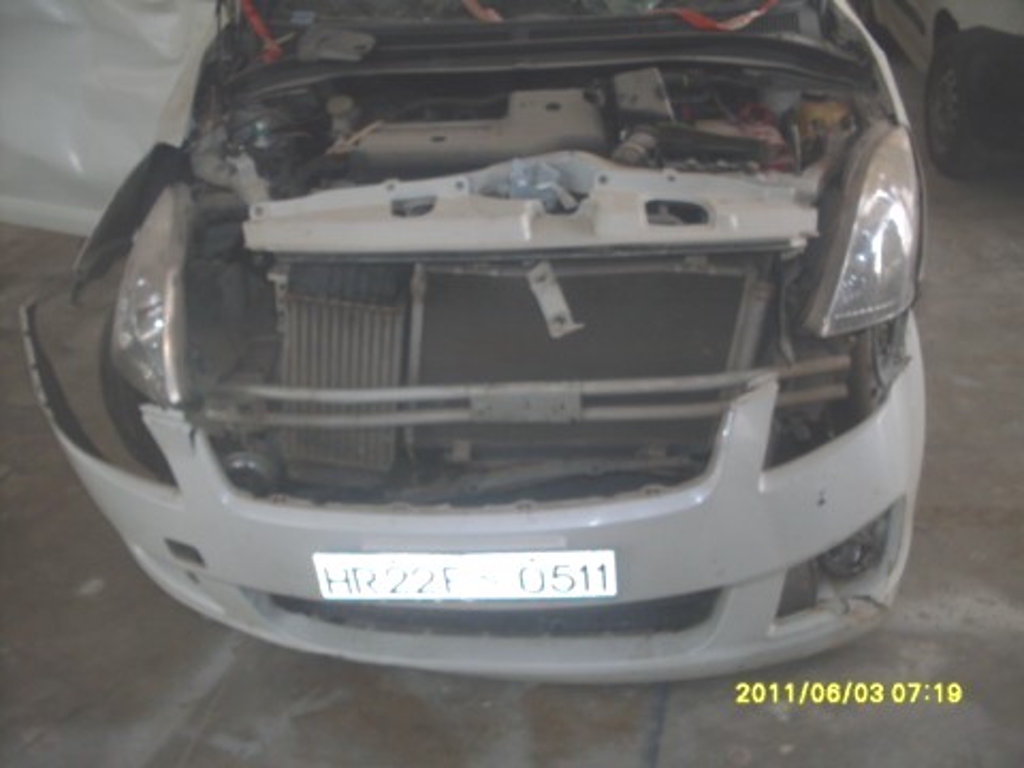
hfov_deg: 49.0
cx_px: 512
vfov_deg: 37.7
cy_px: 384
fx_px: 1124
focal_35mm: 38
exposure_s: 1/45
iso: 100
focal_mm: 6.3
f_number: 2.8
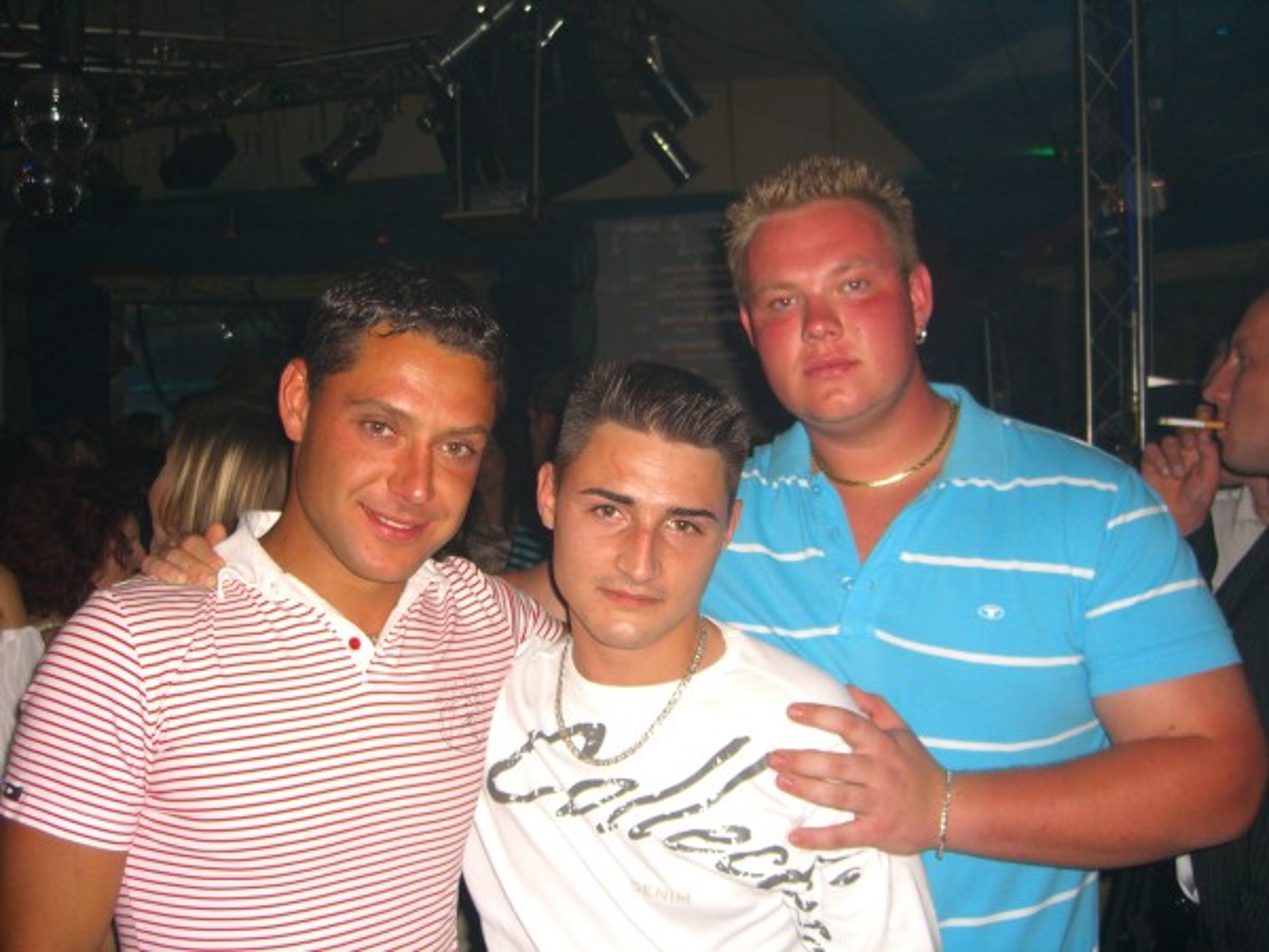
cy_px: 476
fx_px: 1393
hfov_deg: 49.0
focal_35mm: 38
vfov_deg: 37.7
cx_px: 634
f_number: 2.8
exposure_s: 1/60
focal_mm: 7.9
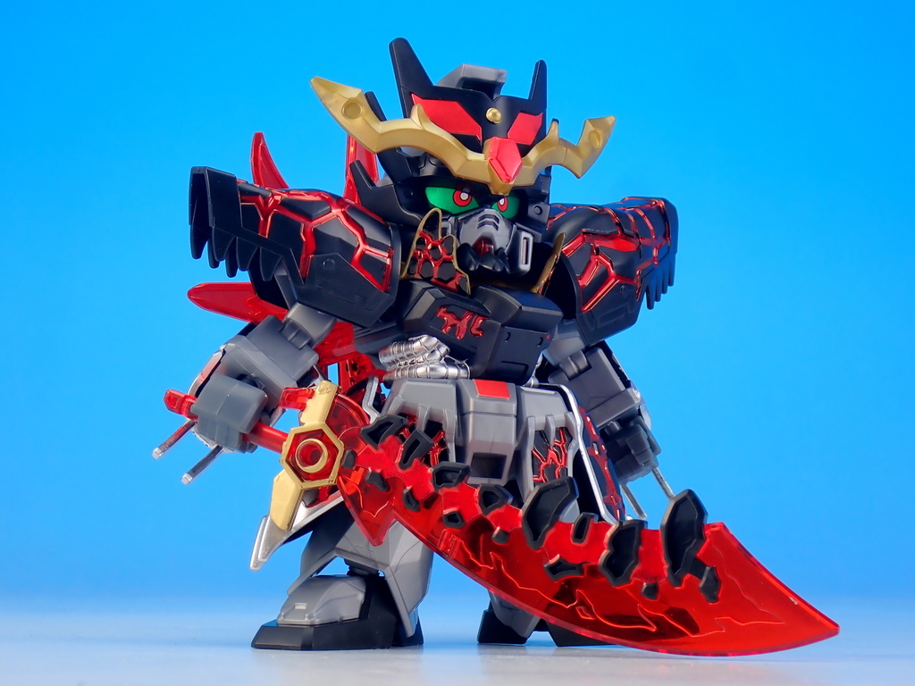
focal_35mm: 100
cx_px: 458
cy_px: 343
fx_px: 2643
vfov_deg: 14.8
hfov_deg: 19.6
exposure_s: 1.6
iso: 100
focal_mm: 18
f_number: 18
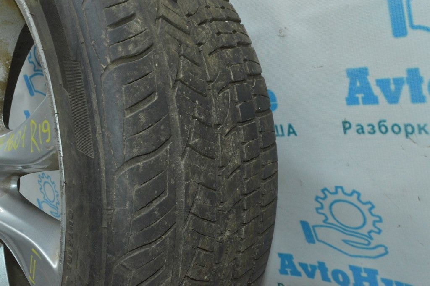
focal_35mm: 39
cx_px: 215
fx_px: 465
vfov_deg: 34.2
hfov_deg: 49.6
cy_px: 143
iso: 3200
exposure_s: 1/50
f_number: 16
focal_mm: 26
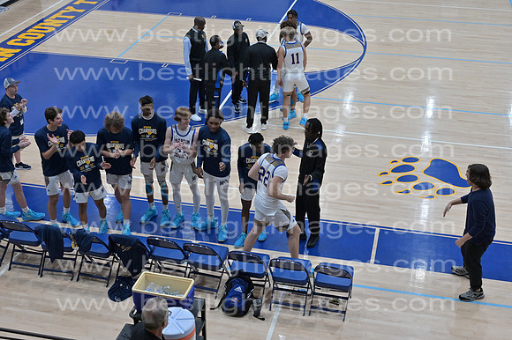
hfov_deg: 39.6
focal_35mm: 50
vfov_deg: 27.0
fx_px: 711
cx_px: 256
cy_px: 170
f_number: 4
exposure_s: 1/400
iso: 3200
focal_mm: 50
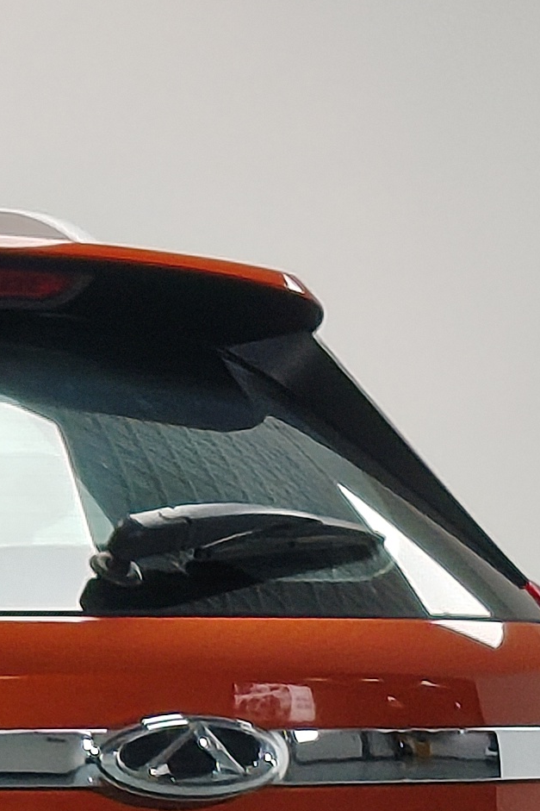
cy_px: 1065
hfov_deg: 5.7
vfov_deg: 8.8
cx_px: -752
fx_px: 5199
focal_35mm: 231
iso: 172
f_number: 1.88
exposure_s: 1/100
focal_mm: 4.84
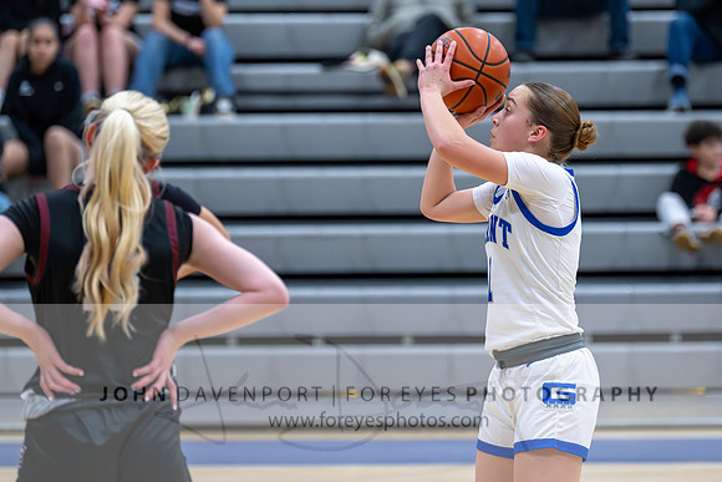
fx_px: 3850
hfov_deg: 10.7
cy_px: 201
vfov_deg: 7.2
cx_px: 370
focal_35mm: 192
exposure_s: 1/1000
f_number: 2.8
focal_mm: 150
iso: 8000
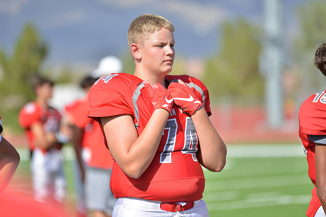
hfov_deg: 10.3
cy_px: 108
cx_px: 163
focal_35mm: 200
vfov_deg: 6.9
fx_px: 1811
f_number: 2.8
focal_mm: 200
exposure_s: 1/1600
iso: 100
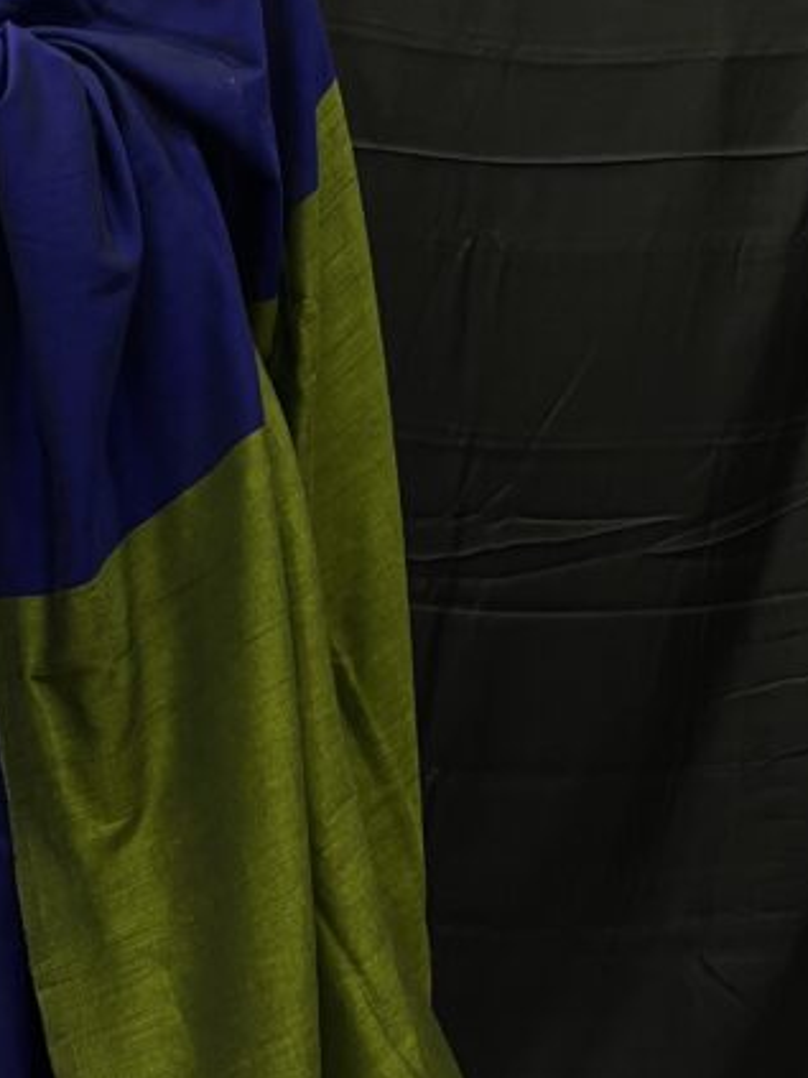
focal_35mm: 63
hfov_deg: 22.5
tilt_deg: -10.6
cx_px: 31
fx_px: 1962
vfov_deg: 30.2
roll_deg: -1.1
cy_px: 803
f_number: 1.6
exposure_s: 1/50
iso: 100
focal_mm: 5.1
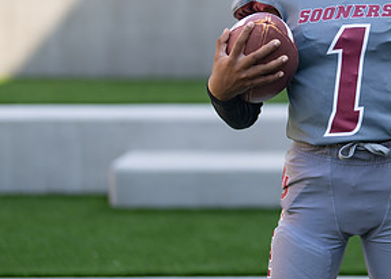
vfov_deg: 12.0
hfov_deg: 16.5
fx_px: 1321
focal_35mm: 119
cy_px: 55
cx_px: 398
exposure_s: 1/1600
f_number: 1.2
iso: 100
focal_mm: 50
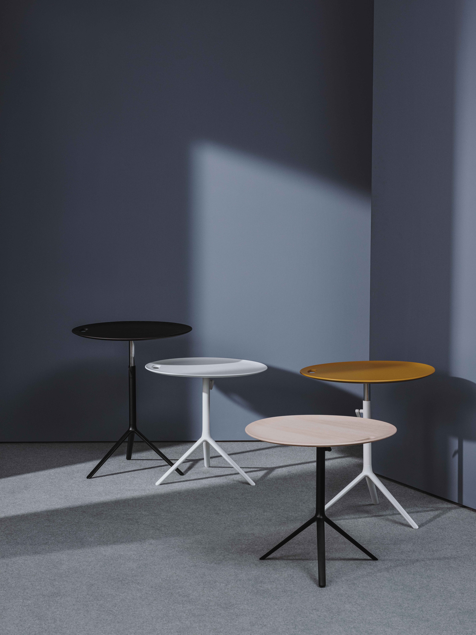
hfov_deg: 15.6
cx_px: 238
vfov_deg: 20.7
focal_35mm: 95
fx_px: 1742
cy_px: 318
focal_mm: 120
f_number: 16
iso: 400
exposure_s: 1/125
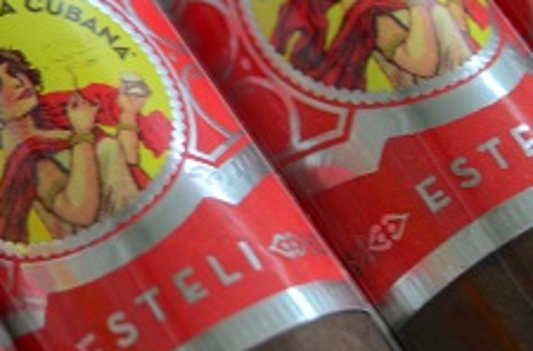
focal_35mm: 211
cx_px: 115
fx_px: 3115
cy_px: 159
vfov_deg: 6.4
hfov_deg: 9.8
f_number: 6.3
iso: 160
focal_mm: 55
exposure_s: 1/30
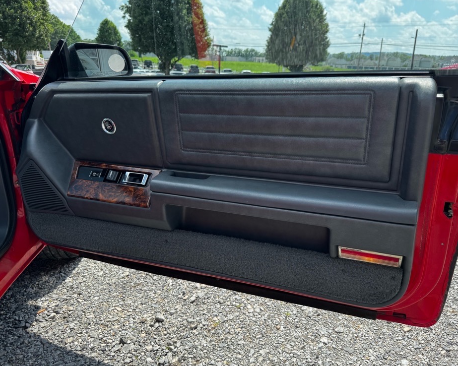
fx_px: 352
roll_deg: -3.7
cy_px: 180
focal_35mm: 26
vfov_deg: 54.9
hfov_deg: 66.0
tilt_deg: -19.7
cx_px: 243
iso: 80
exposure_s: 1/1131
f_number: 1.78
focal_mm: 6.76
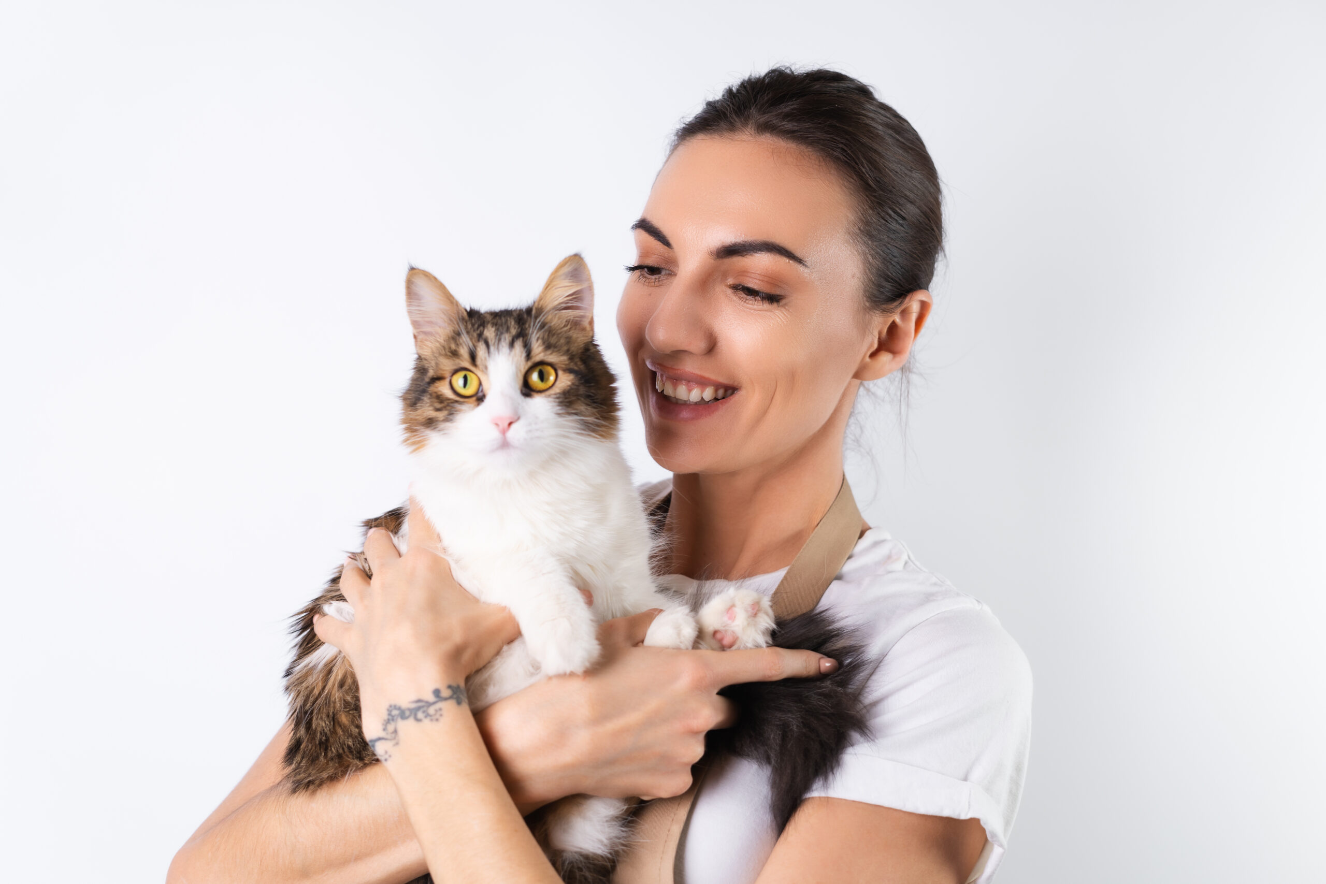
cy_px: 442
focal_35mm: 50
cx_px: 663
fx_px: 1842
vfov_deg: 27.0
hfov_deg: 39.6
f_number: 3.5
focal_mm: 50
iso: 100
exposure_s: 1/125
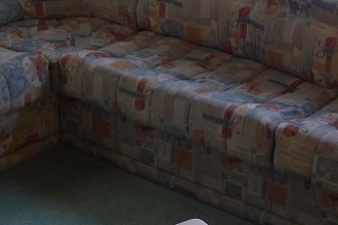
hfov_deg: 24.2
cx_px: 183
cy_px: 138
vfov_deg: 16.2
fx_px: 789
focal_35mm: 84
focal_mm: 5.1
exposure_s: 1/60
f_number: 2
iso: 125
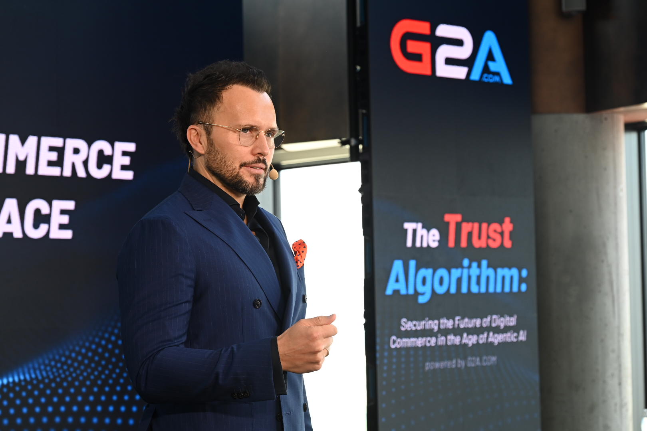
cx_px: 324
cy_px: 216
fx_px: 1528
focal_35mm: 85
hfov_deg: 23.9
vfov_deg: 16.1
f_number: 6.3
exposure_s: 1/125
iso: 640
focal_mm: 85
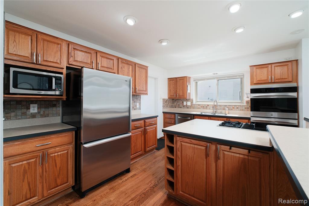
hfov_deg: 100.4
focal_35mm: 15
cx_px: 154
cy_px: 103
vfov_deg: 77.3
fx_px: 129
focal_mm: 10
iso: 500
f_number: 6.4
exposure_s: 1/250
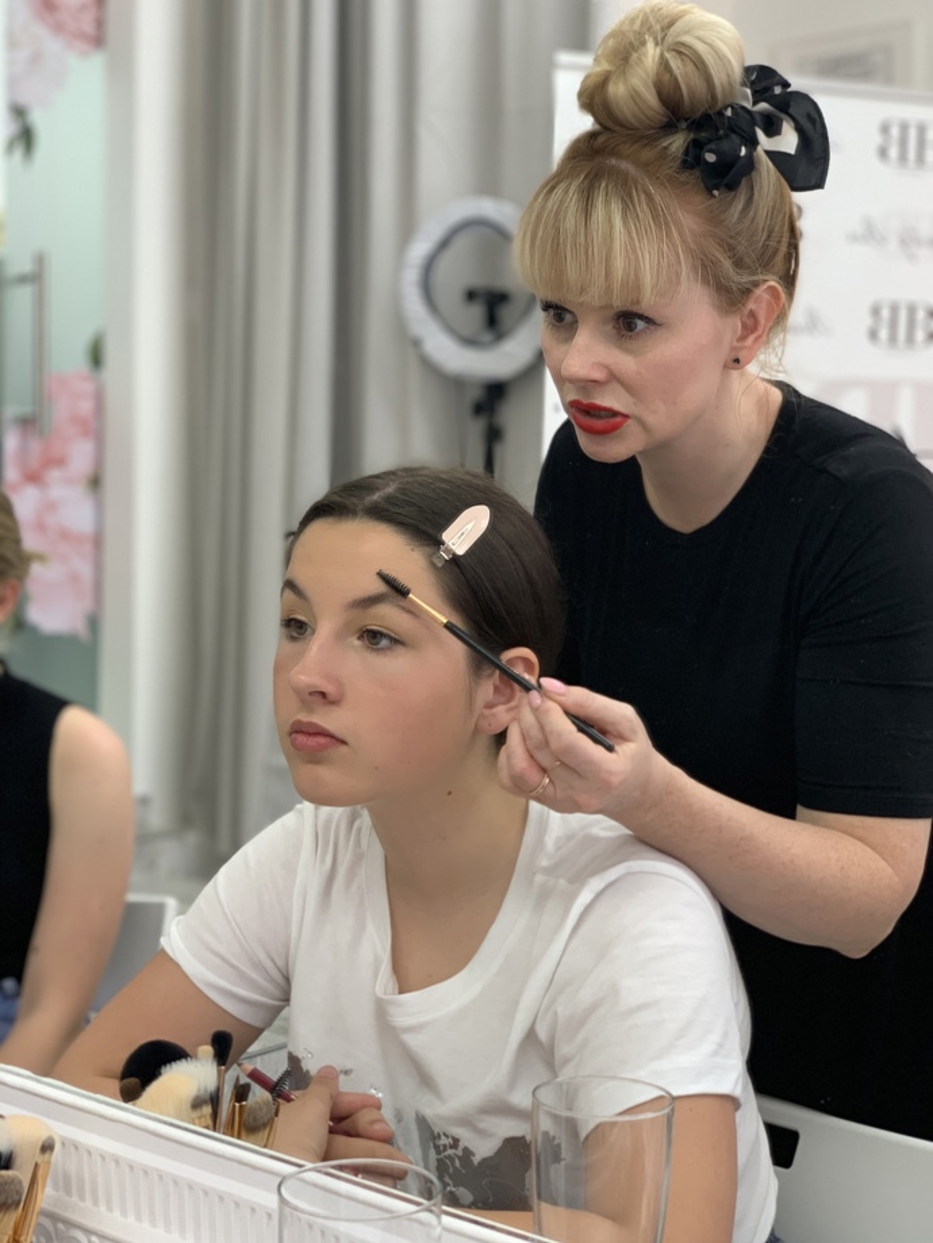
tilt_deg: -1.6
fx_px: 1867
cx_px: 466
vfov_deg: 36.8
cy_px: 622
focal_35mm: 52
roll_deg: -1.8
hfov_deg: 28.1
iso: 80
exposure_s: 1/50
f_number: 2.4
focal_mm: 6
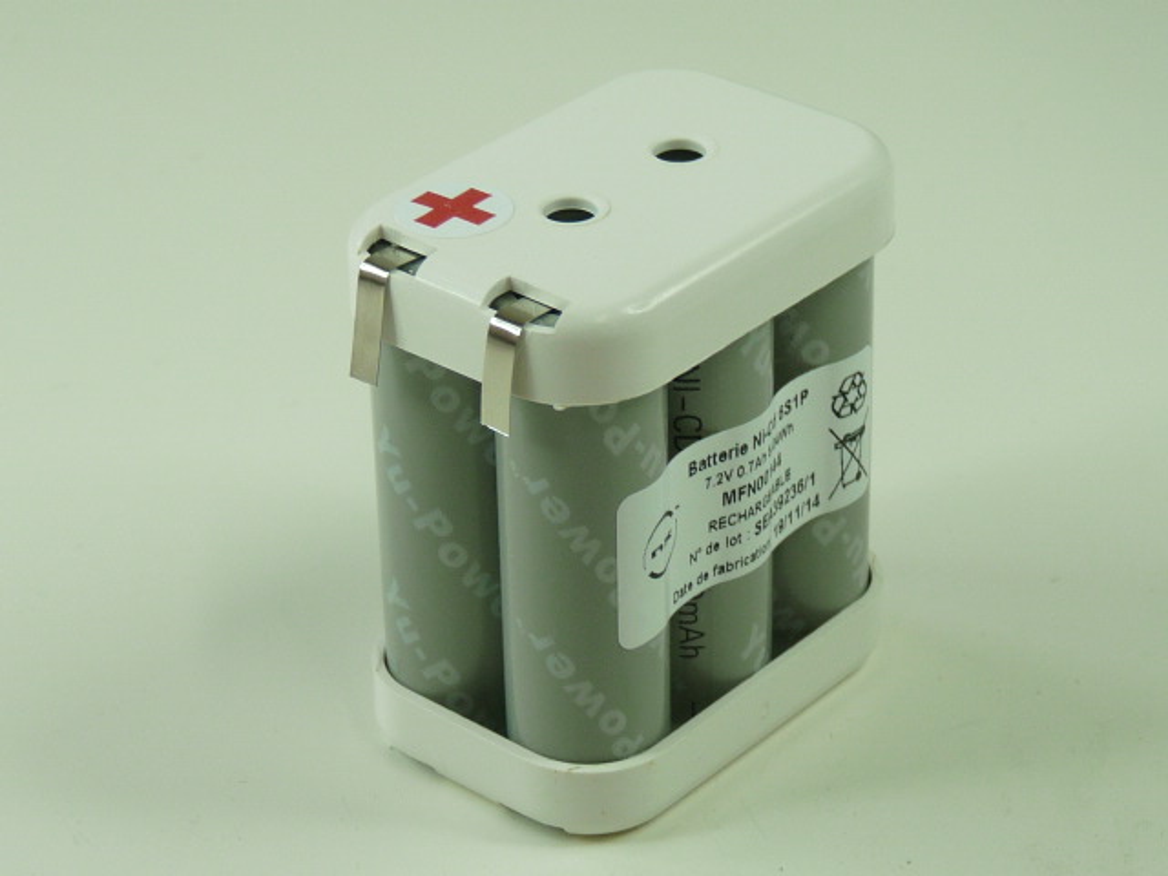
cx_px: 584
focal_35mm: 104
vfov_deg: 14.2
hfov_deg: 18.9
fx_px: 3509
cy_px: 438
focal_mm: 10.4
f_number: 3.2
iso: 100
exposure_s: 1/60
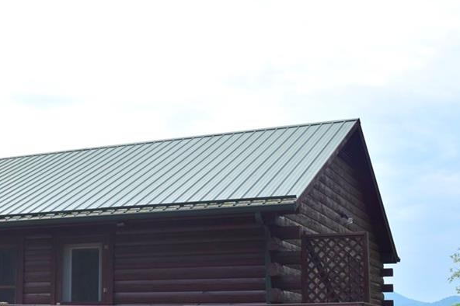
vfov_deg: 20.6
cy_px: 260
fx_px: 828
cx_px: 85
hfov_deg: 30.2
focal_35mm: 65
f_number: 11
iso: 360
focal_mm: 25
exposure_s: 1/500
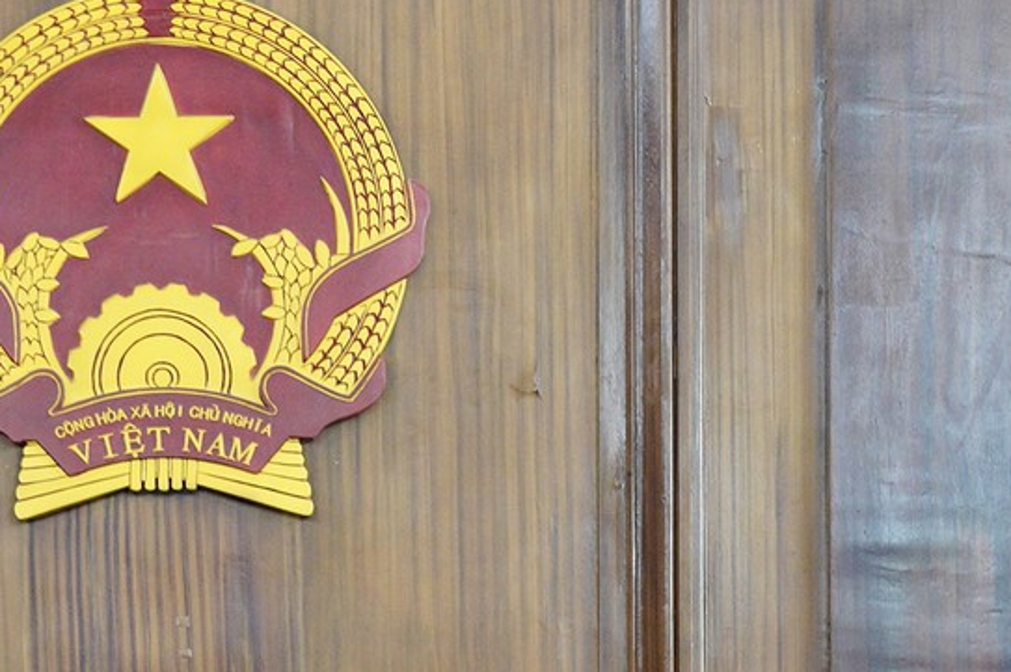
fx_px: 8782
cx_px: 149
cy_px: 1137
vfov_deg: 4.3
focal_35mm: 313
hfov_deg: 6.6
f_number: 2.8
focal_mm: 85
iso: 2500
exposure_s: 1/100
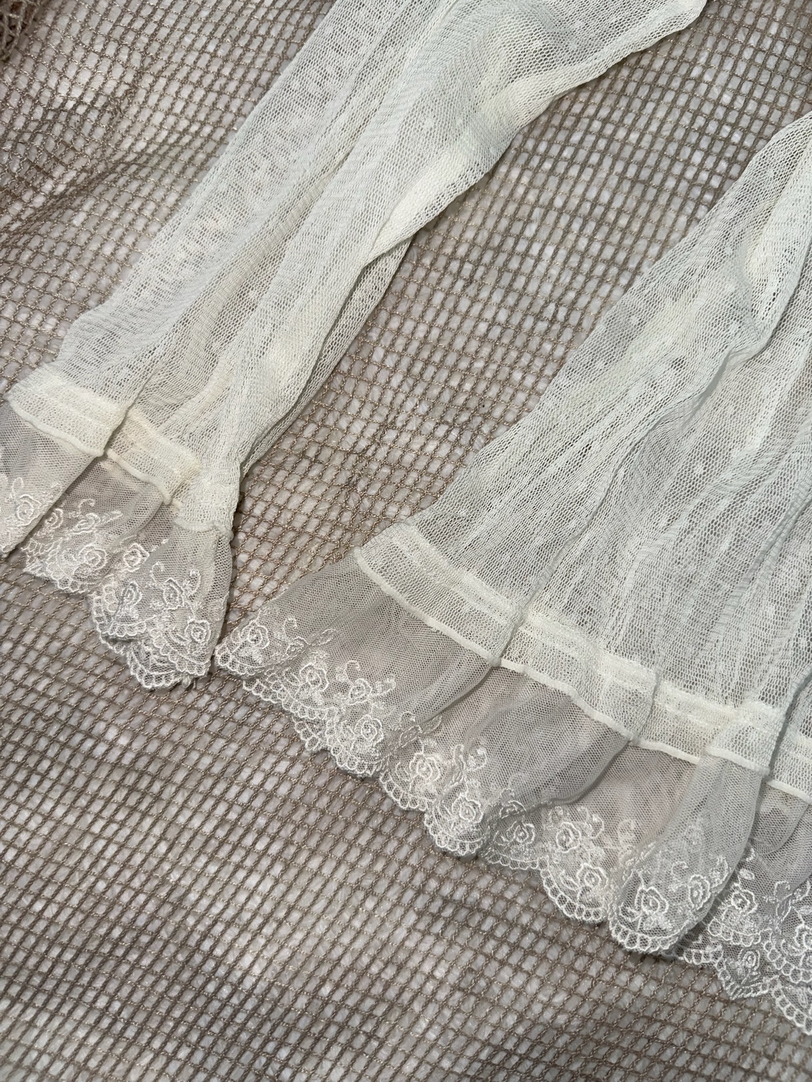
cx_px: 406
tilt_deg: -85.1
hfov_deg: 56.8
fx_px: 751
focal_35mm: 24
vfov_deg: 71.6
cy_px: 541
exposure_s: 1/88
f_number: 1.78
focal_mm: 6.76
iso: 50
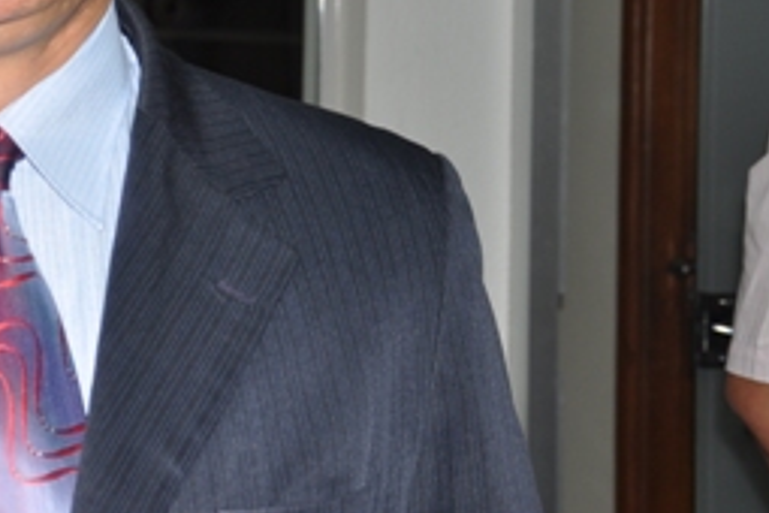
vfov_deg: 13.3
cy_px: 21
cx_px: -77
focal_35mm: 102
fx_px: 2179
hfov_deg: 19.2
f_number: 4.5
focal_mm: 30
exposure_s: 1/80
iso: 200
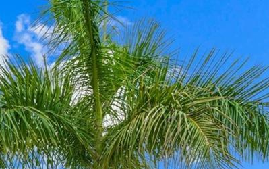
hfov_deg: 20.3
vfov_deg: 11.8
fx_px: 719
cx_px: -17
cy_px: 349
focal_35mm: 98
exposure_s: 1/30
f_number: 11
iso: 200
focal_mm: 24
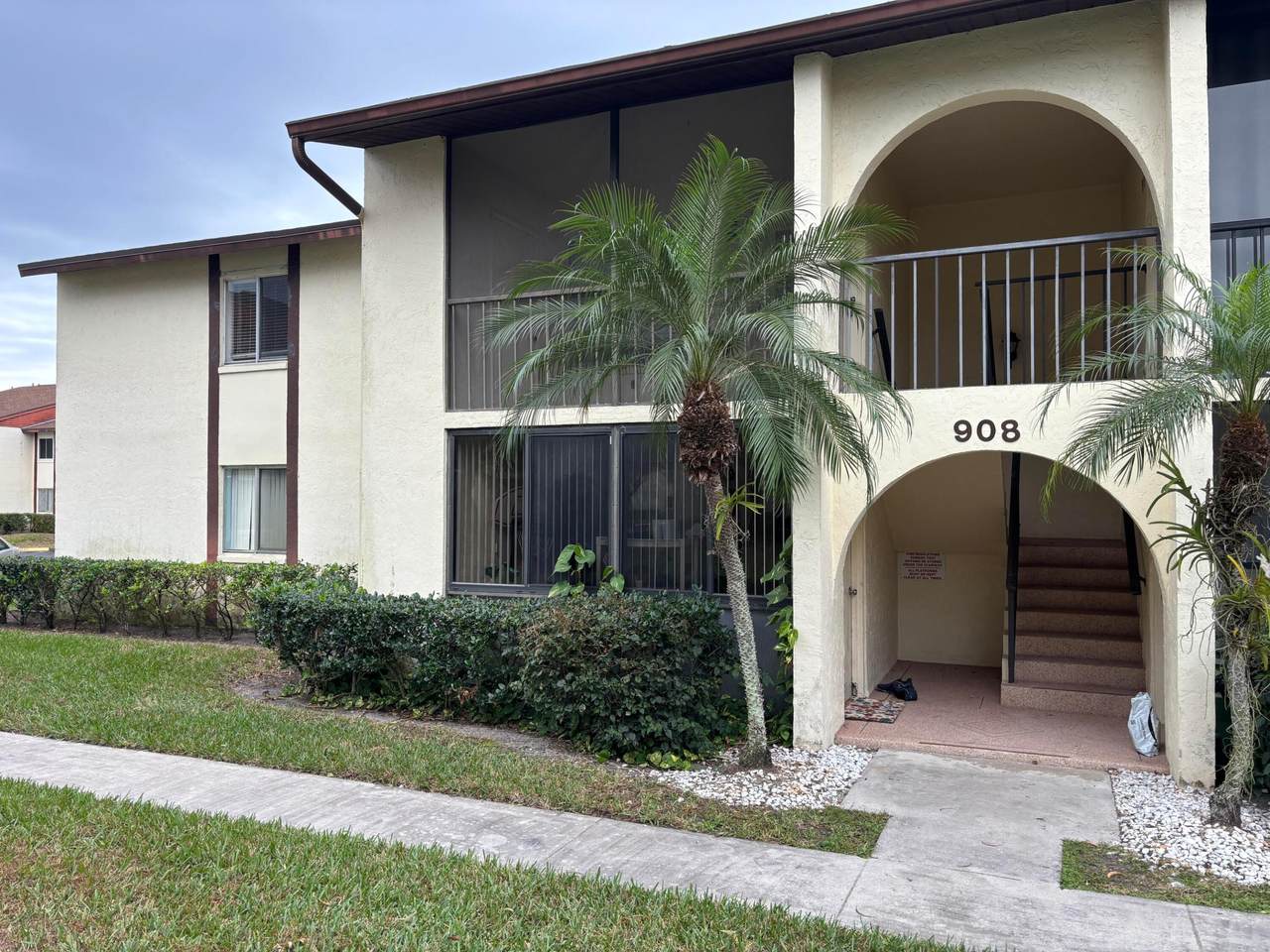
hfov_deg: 67.3
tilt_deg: -0.5
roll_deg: +0.0
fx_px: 954
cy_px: 476
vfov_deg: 53.1
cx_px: 635
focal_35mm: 26
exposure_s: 1/722
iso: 50
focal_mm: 5.96
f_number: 1.6
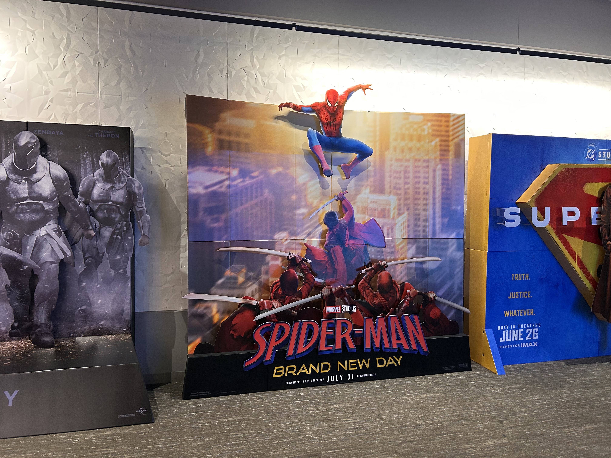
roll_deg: -2.1
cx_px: 306
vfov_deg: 53.1
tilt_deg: +0.7
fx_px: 459
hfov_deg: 67.3
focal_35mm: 26
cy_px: 229
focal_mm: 5.7
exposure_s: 1/60
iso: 160
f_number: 1.5
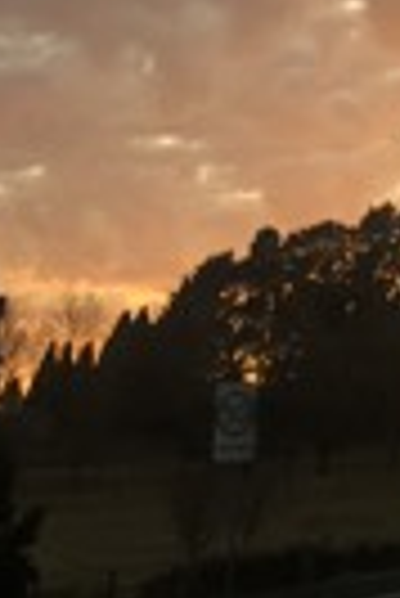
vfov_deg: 16.5
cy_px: -135
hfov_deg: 11.1
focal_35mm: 118
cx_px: 620
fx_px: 1961
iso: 32
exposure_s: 1/120
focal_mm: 4.15
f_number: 2.2
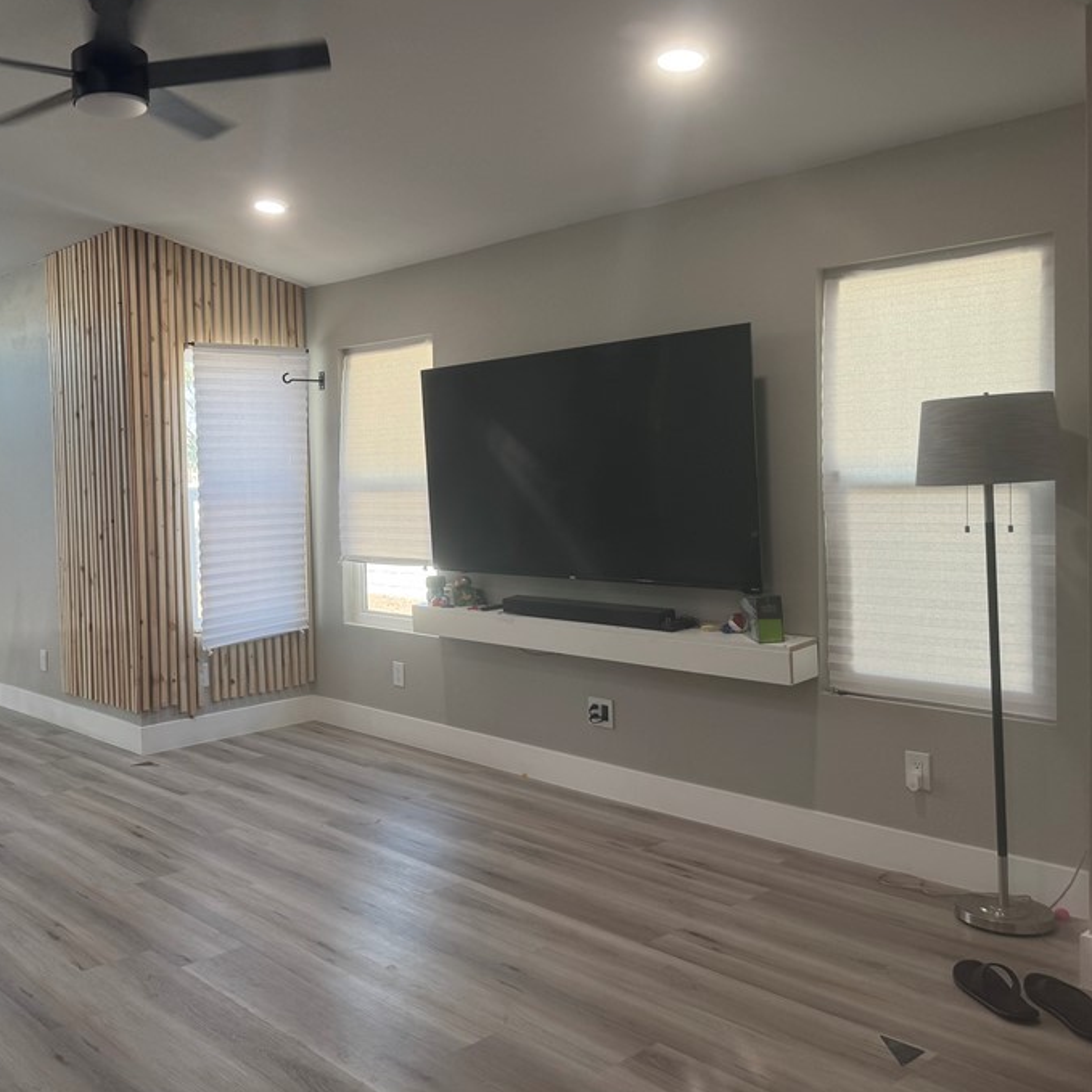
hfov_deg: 49.1
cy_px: 516
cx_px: 272
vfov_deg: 51.1
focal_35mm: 32
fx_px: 1142
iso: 80
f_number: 1.78
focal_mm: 6.76
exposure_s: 1/120
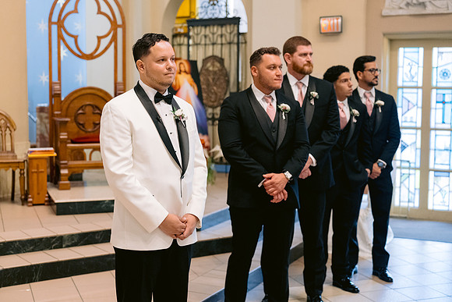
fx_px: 676
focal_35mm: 54
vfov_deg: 25.1
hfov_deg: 37.0
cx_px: 219
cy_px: 147
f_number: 2.8
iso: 1600
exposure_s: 1/250
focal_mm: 50
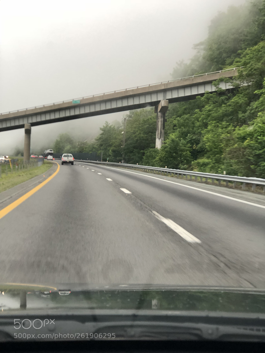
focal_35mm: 57
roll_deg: -0.6
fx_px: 582
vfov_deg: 33.8
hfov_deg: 25.7
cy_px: 176
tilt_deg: -1.1
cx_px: 132
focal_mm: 6.6
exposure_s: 1/120
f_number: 2.8
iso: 160
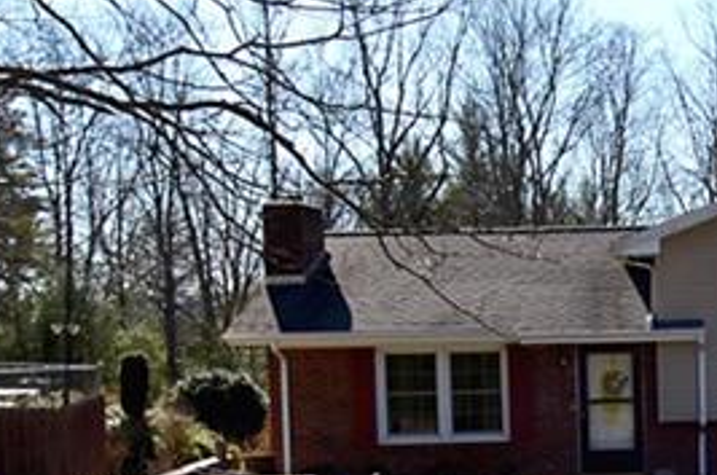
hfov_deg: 27.4
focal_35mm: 69
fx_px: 1372
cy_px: 350
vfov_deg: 19.5
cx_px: 736
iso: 100
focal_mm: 12
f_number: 9
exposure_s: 1/250
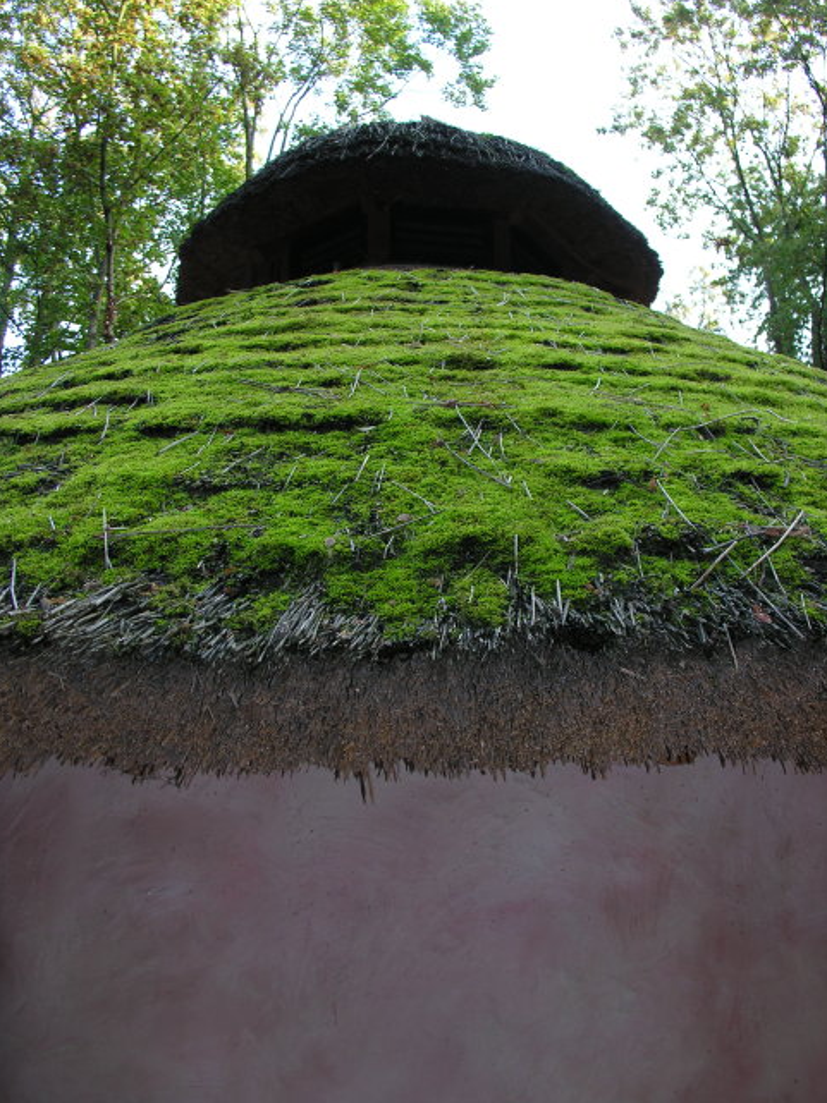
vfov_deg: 51.4
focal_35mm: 36
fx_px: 1148
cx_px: 408
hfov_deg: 39.6
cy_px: 558
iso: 50
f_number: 2.8
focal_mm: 8.9
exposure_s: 1/60.1
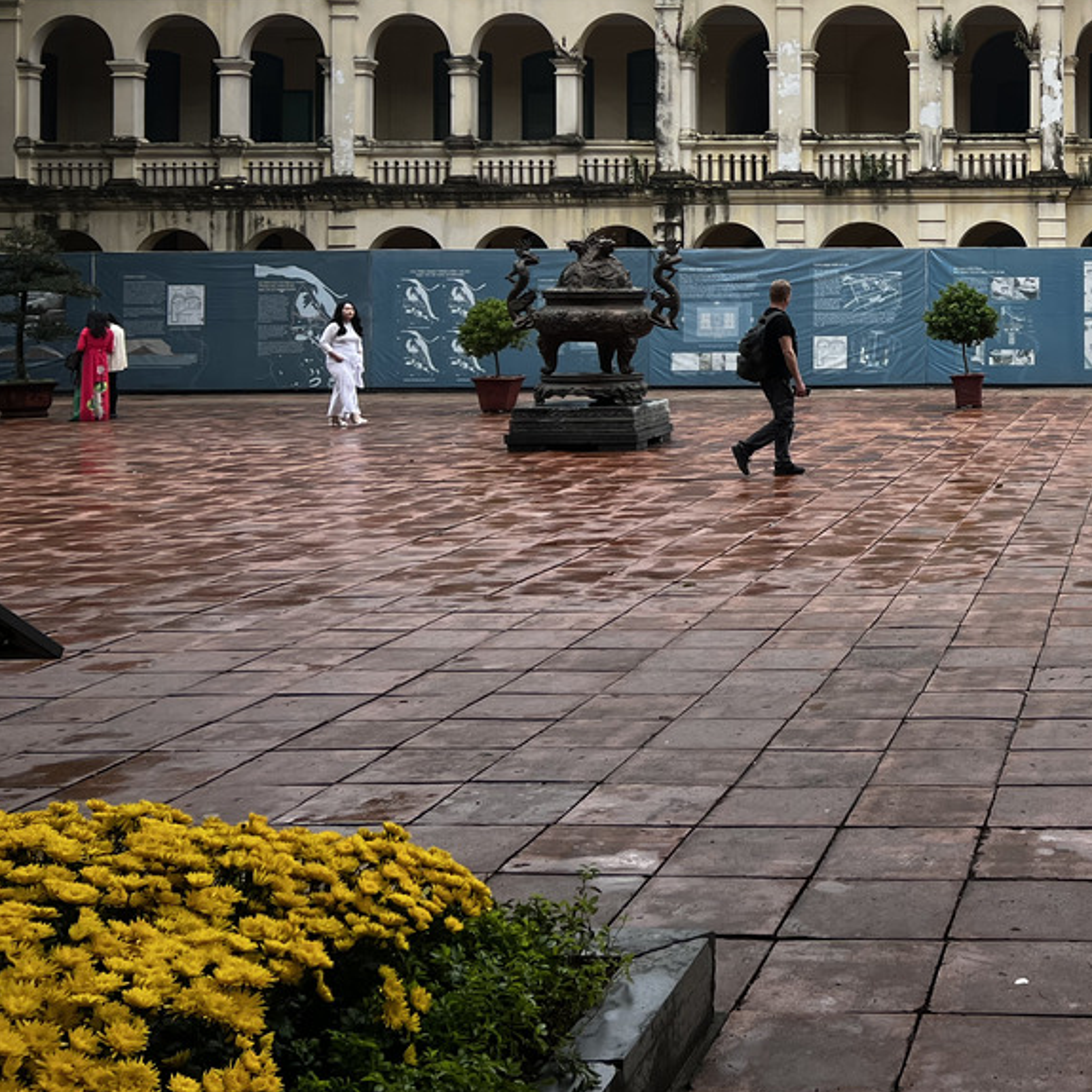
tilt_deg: +1.7
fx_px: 1713
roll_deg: +0.7
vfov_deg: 34.5
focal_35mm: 48
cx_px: 1134
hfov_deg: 32.1
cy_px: 254
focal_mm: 5.7
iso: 50
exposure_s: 1/1431
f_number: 1.5
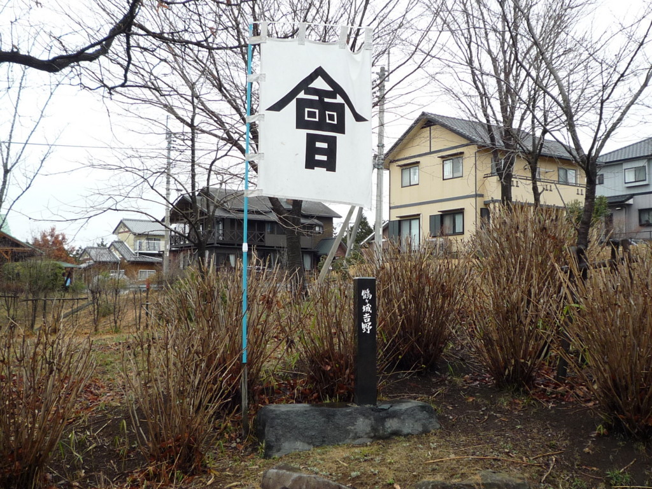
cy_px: 244
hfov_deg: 46.8
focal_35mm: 40
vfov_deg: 36.0
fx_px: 753
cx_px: 326
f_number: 2.8
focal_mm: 4.4
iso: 100
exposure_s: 1/160
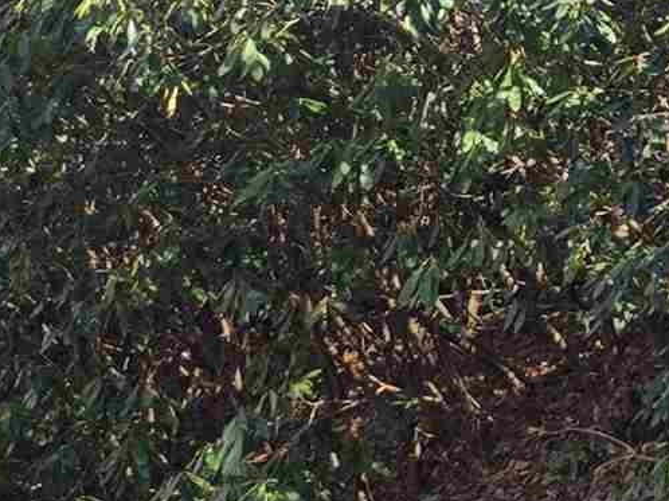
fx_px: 2743
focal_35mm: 142
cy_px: -204
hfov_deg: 10.8
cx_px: 1815
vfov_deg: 10.2
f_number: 1.8
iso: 25
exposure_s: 1/223
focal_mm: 5.4
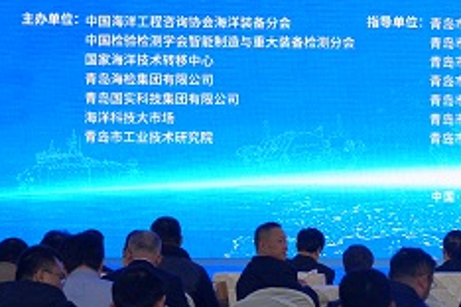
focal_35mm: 190
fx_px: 2433
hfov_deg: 10.7
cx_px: 445
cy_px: 69
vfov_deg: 7.2
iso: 640
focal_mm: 37
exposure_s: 1/160
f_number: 4
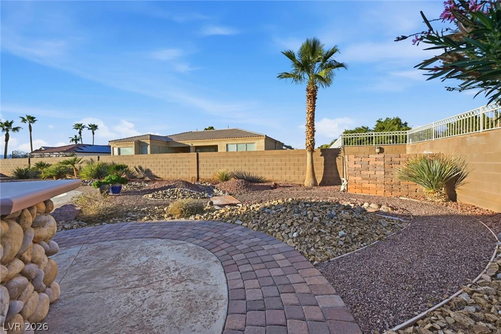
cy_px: 167
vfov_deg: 81.2
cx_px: 250
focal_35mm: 14
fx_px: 195
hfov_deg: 104.2
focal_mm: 14
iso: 64
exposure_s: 1/320
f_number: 10
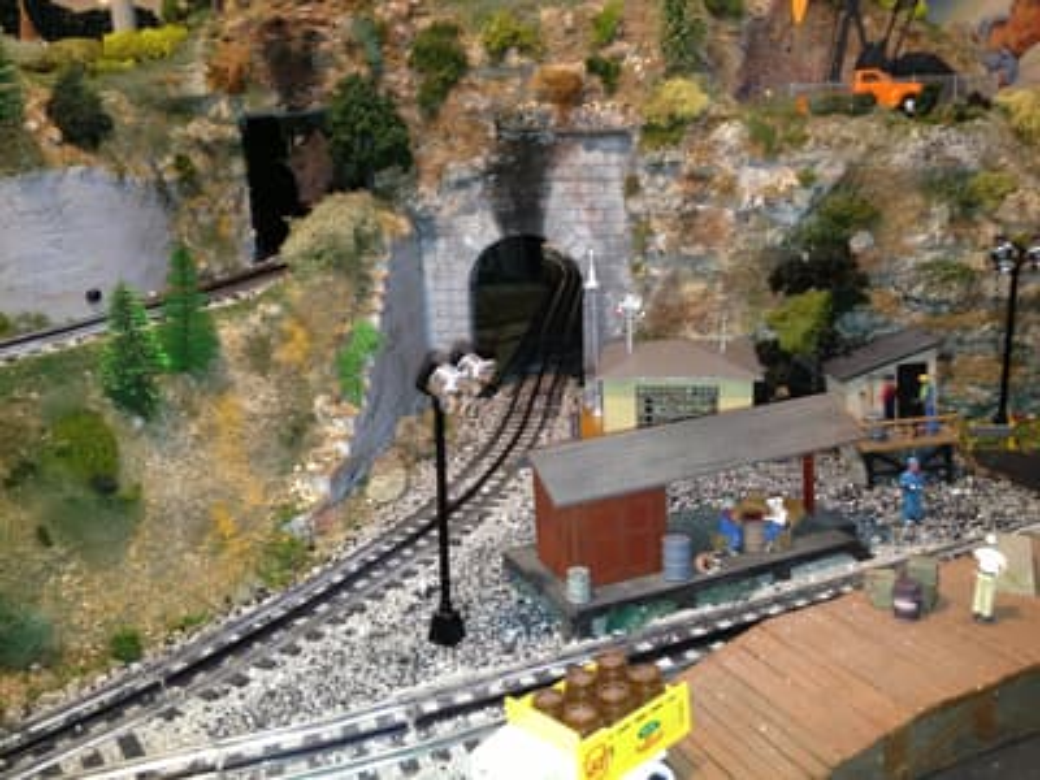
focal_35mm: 35
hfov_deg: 52.6
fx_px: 1052
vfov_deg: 40.7
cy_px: 390
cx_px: 520
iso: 125
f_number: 2.4
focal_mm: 4.28
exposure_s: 1/20
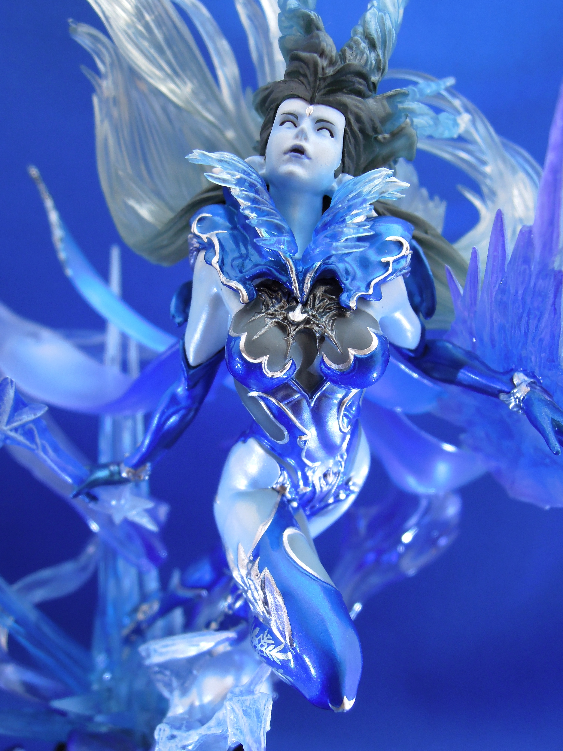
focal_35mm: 24
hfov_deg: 56.8
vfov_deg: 71.6
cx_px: 282
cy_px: 376
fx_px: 520
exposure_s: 1/30
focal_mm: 4.3
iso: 160
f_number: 2.8
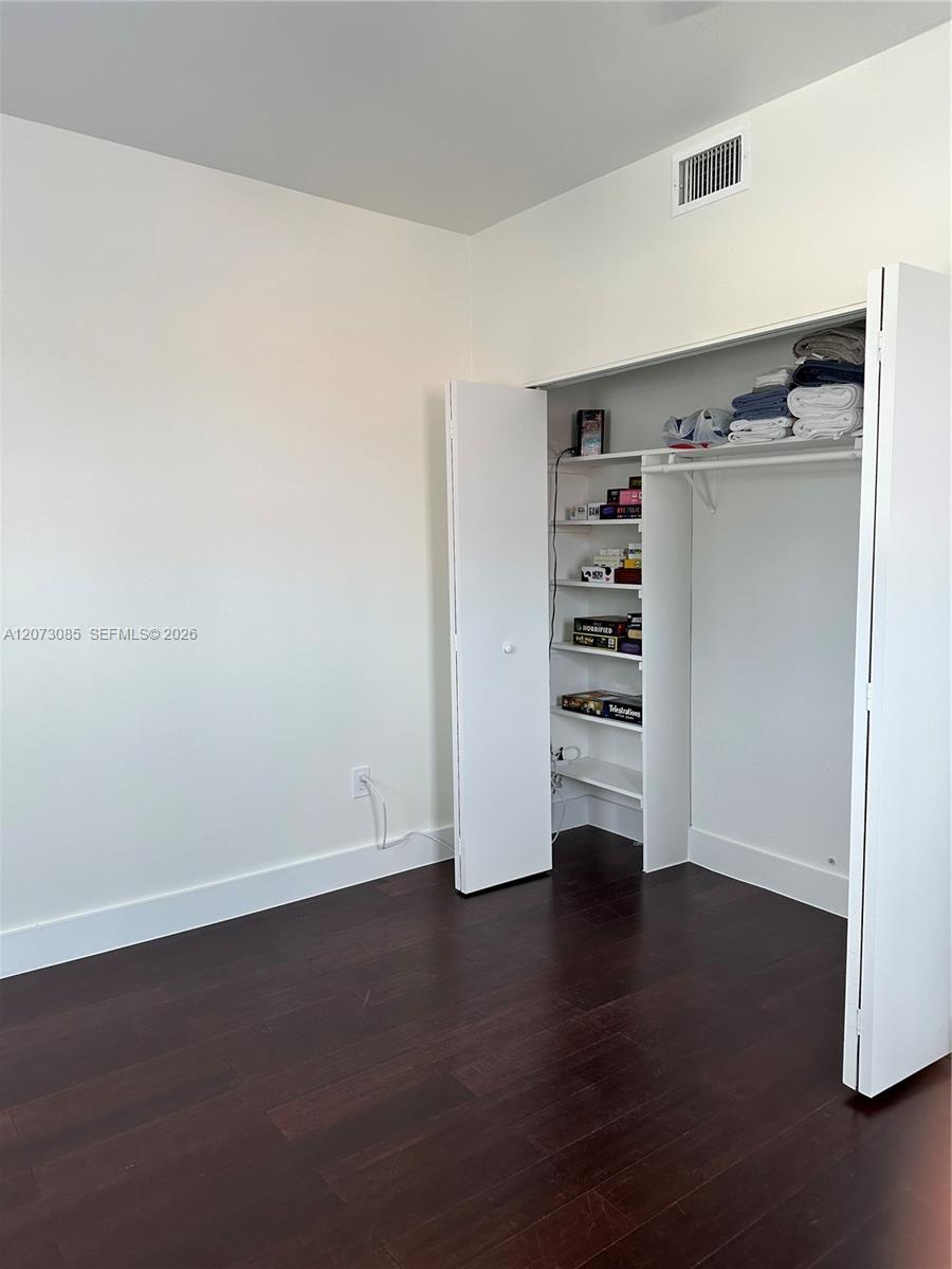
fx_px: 880
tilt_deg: -4.6
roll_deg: +0.3
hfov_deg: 56.8
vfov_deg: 71.6
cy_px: 634
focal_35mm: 24
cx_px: 476
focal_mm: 6.86
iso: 125
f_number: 1.78
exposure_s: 1/121
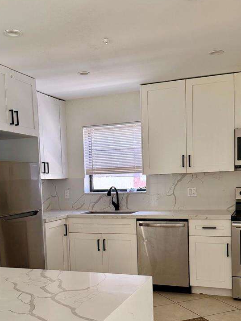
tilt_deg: -4.7
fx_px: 371
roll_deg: +1.7
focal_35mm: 40
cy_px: 212
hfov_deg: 36.0
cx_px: 123
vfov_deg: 46.1
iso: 200
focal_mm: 6.76
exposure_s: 1/135
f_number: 1.78
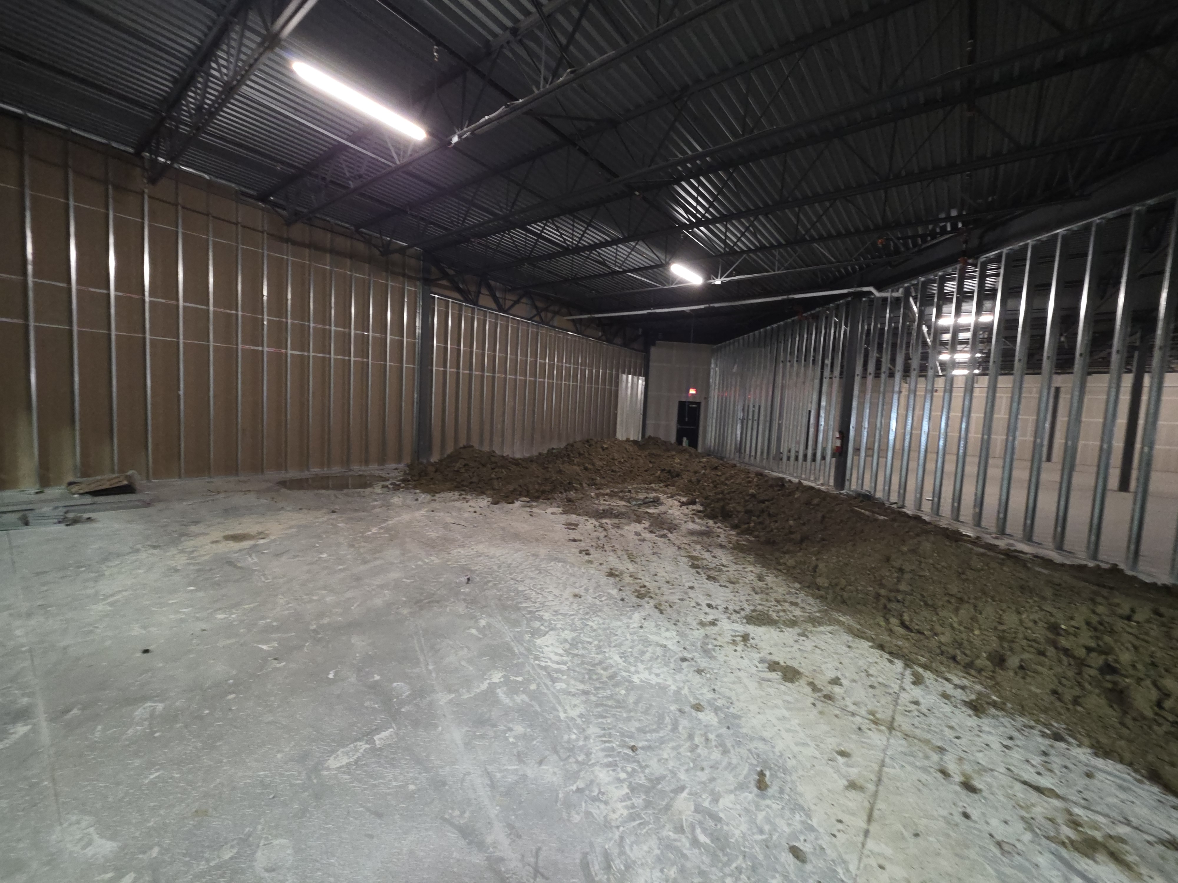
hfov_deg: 106.2
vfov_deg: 89.9
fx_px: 442
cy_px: 442
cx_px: 589
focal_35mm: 13
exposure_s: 1/16
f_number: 1.9
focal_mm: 2.2
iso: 400
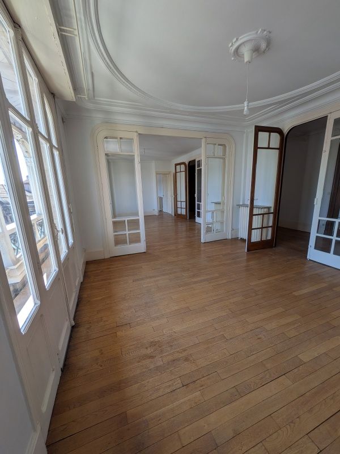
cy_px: 227
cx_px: 170
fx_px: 183
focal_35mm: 14
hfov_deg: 85.7
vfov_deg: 102.1
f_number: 2.2
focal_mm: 1.83
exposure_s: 1/167
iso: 43
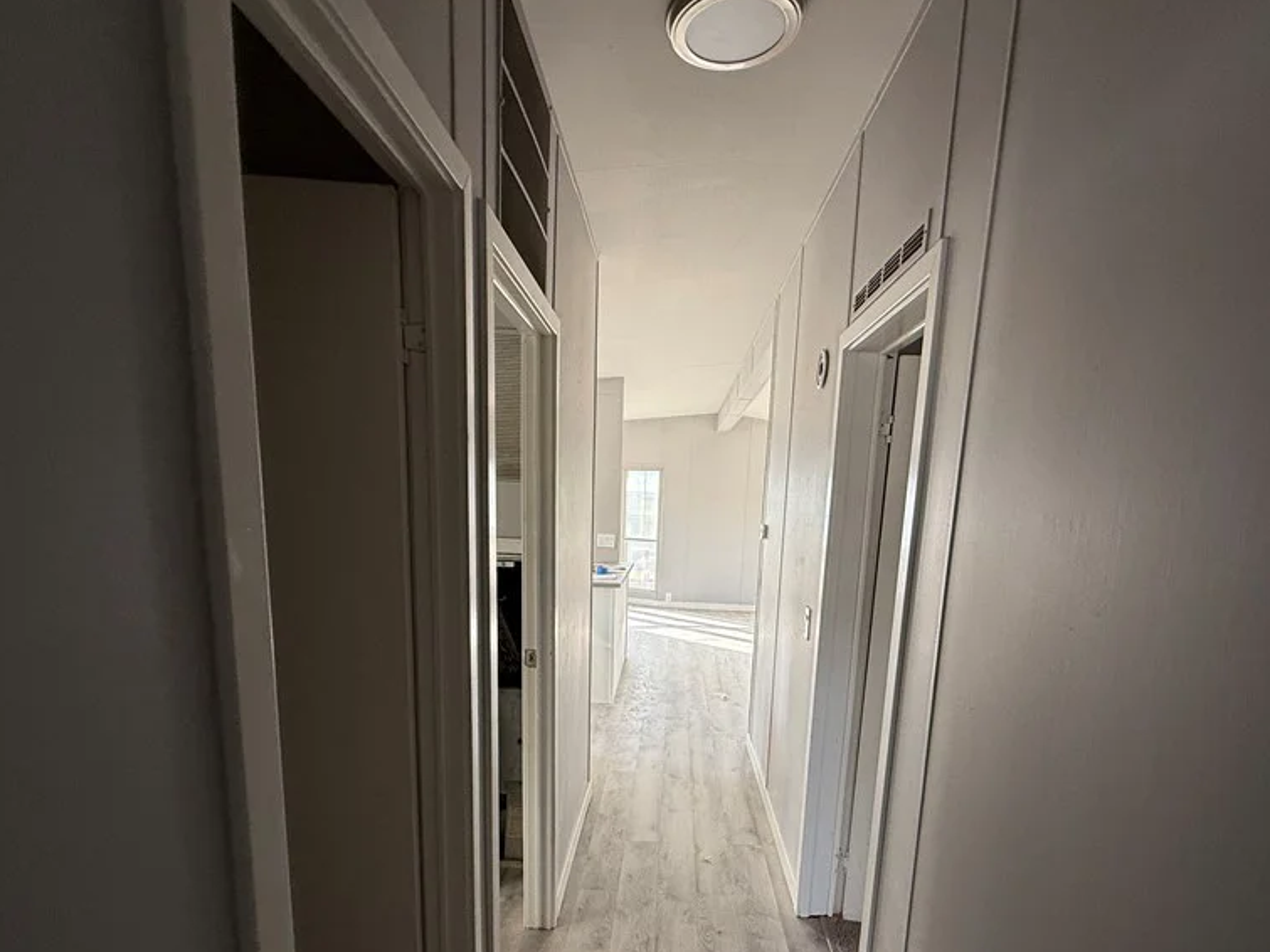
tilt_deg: -11.6
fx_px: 697
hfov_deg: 84.6
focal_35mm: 19
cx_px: 678
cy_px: 626
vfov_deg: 67.0
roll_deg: -0.9
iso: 125
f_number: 2.2
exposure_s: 1/99
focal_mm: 2.22
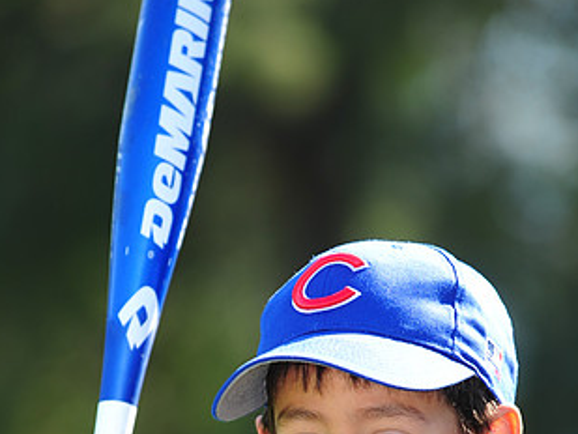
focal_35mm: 361
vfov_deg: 4.1
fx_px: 6030
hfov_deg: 5.5
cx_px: 262
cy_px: 501
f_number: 4.5
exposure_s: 1/400
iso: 200
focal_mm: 200
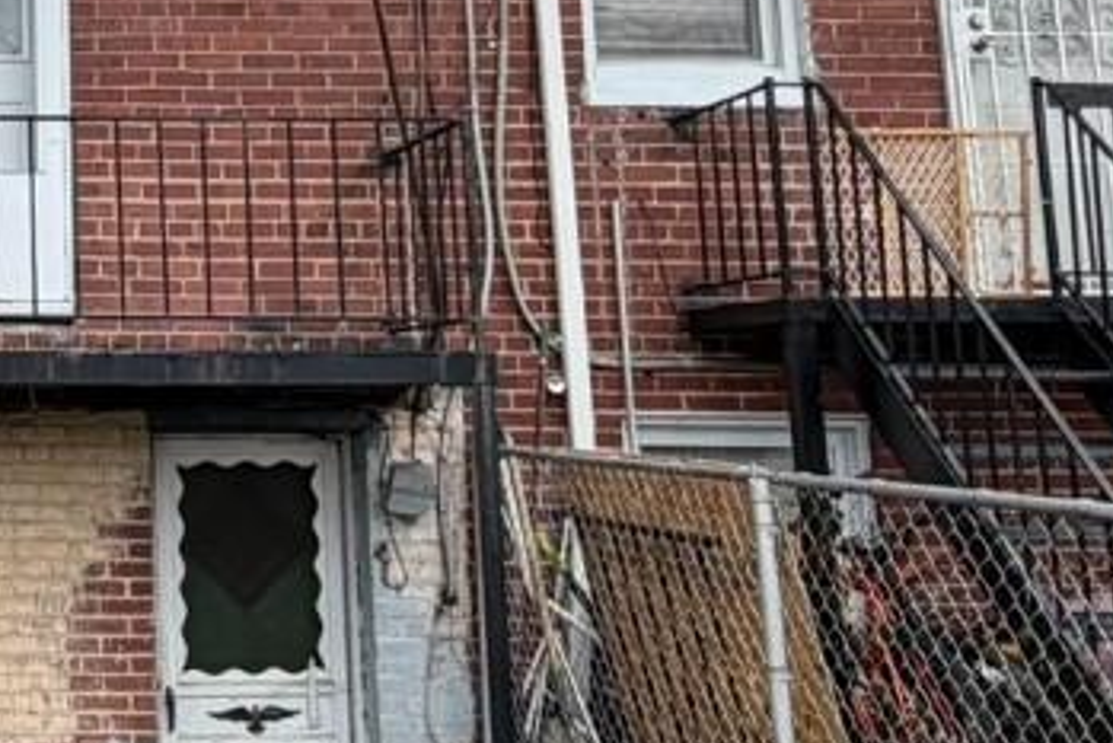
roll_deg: +0.6
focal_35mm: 60
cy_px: 89
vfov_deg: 22.2
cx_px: -166
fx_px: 1856
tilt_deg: +10.9
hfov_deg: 29.5
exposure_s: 1/770
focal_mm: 2.22
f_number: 2.2
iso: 32
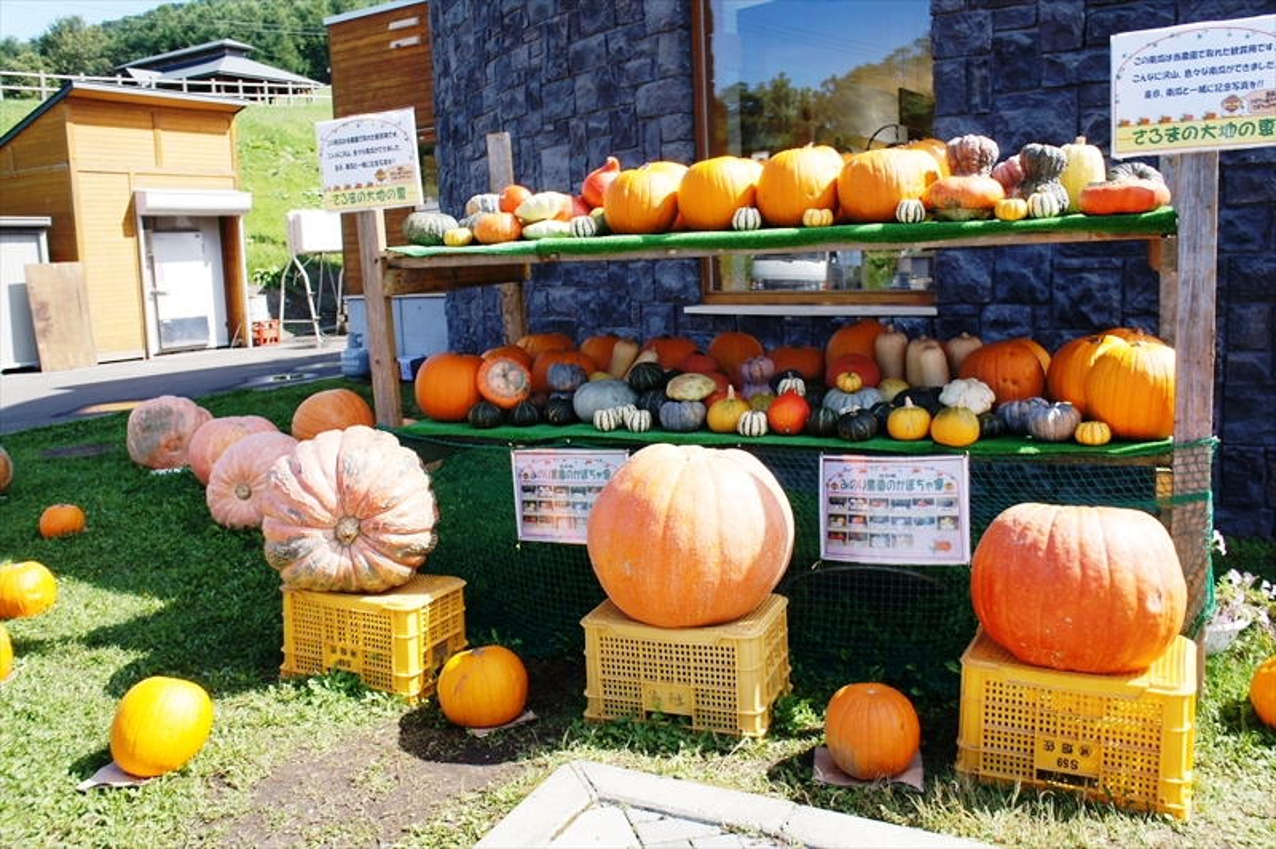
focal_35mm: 28
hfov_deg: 64.6
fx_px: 1009
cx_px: 638
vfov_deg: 45.6
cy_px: 424
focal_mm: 19
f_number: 6.3
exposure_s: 1/320
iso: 200
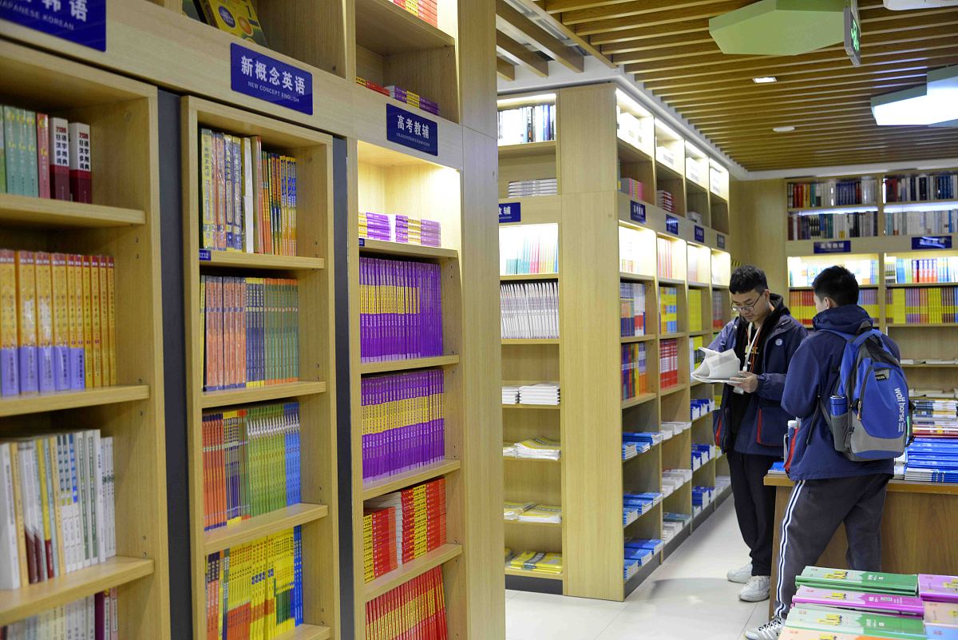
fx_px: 932
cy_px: 320
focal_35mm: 35
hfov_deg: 54.4
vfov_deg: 37.9
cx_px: 479
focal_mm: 35
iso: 1400
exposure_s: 1/40
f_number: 4
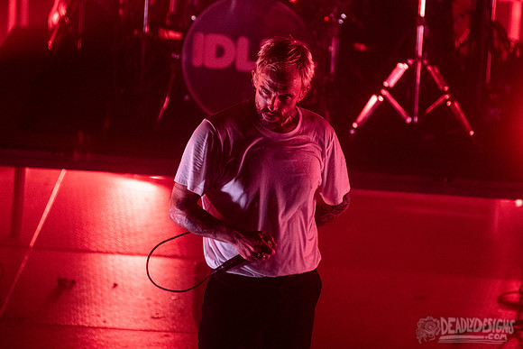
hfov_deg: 7.2
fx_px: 4130
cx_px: 319
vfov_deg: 4.8
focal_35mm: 284
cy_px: 138
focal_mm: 200
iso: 2500
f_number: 3.2
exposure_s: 1/400
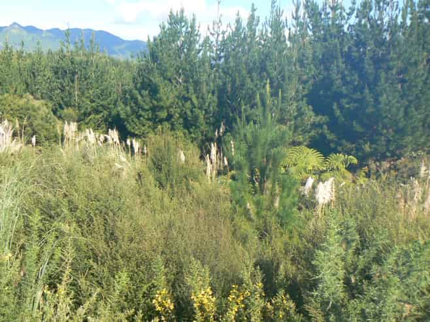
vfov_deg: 39.6
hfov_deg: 51.4
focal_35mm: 36
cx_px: 215
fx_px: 447
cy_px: 161
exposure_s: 1/200
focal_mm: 6
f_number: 5.6
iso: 80
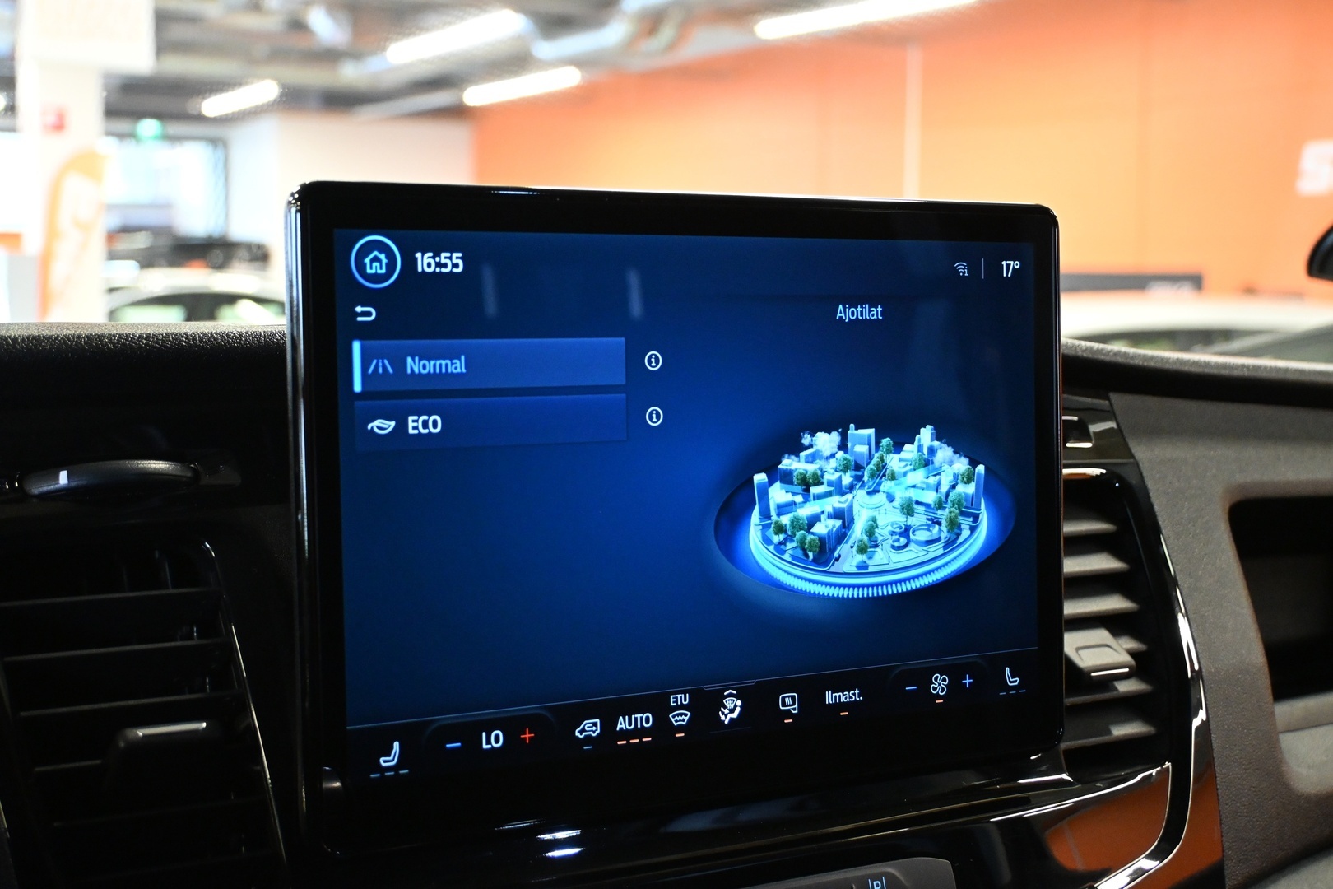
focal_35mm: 47
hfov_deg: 41.7
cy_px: 444
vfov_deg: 28.5
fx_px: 1749
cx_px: 666
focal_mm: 31.5
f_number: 5
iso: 3600
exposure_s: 1/60
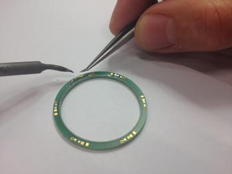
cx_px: 116
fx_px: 235
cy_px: 87
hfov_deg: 52.6
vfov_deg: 40.7
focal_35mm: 35
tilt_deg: -49.3
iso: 50
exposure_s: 1/50
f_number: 2.4
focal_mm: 4.28
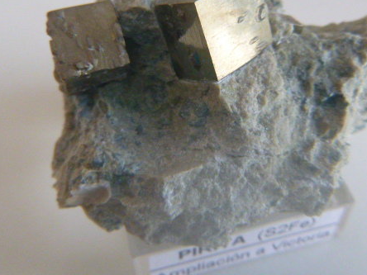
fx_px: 382
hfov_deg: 51.3
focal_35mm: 36
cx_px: 194
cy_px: 97
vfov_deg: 39.3
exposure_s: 1/15
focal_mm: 4.5
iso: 400
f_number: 3.9
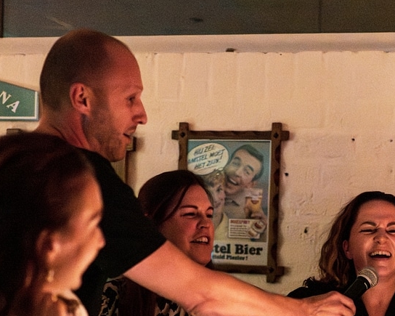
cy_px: 330
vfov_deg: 17.0
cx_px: 257
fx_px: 1029
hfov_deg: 21.7
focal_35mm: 88
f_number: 1.4
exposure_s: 1/400
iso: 12800
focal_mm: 35
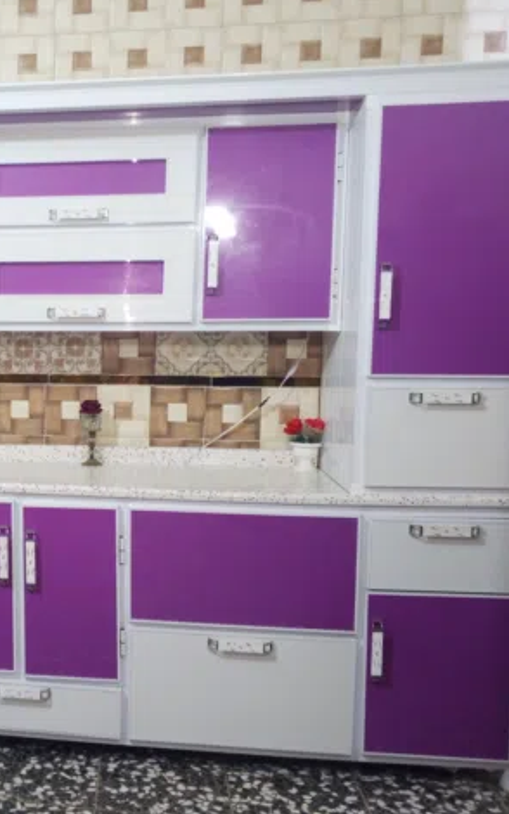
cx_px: -16
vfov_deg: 50.4
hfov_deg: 30.2
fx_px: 865
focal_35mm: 39
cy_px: 400
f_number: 1.6
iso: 2458
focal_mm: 4.19
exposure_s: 1/25
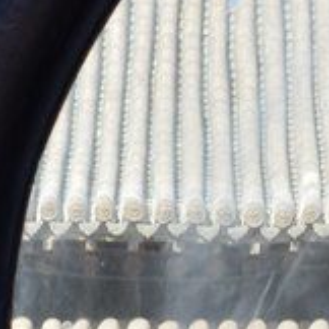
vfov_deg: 4.8
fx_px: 3889
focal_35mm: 362
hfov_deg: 4.7
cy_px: 347
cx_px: 737
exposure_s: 1/60
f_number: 10
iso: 200
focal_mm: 45
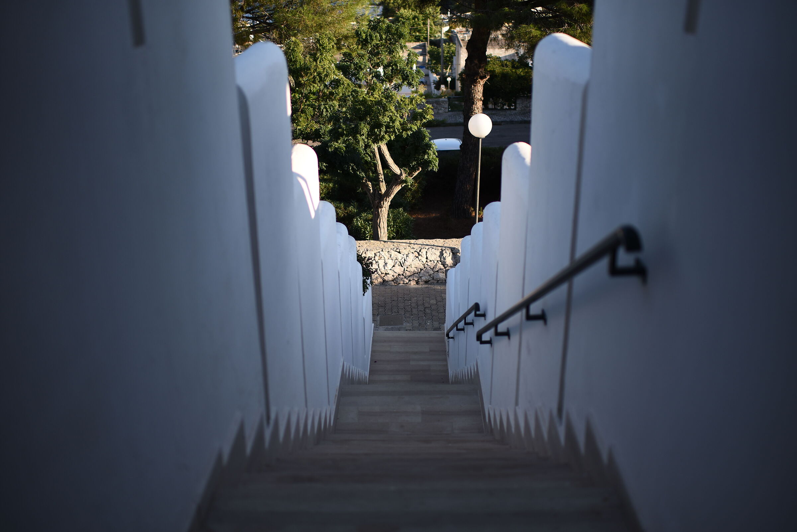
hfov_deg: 54.4
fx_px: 775
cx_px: 398
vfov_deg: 37.9
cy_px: 266
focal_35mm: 35
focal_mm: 35
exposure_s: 1/4000
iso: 125
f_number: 1.4
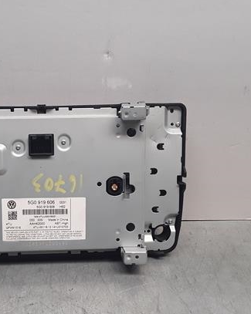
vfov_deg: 42.9
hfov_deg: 33.9
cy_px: 171
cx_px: 53
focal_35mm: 43
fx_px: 400
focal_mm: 2.91
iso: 64
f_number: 1.9
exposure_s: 1/100
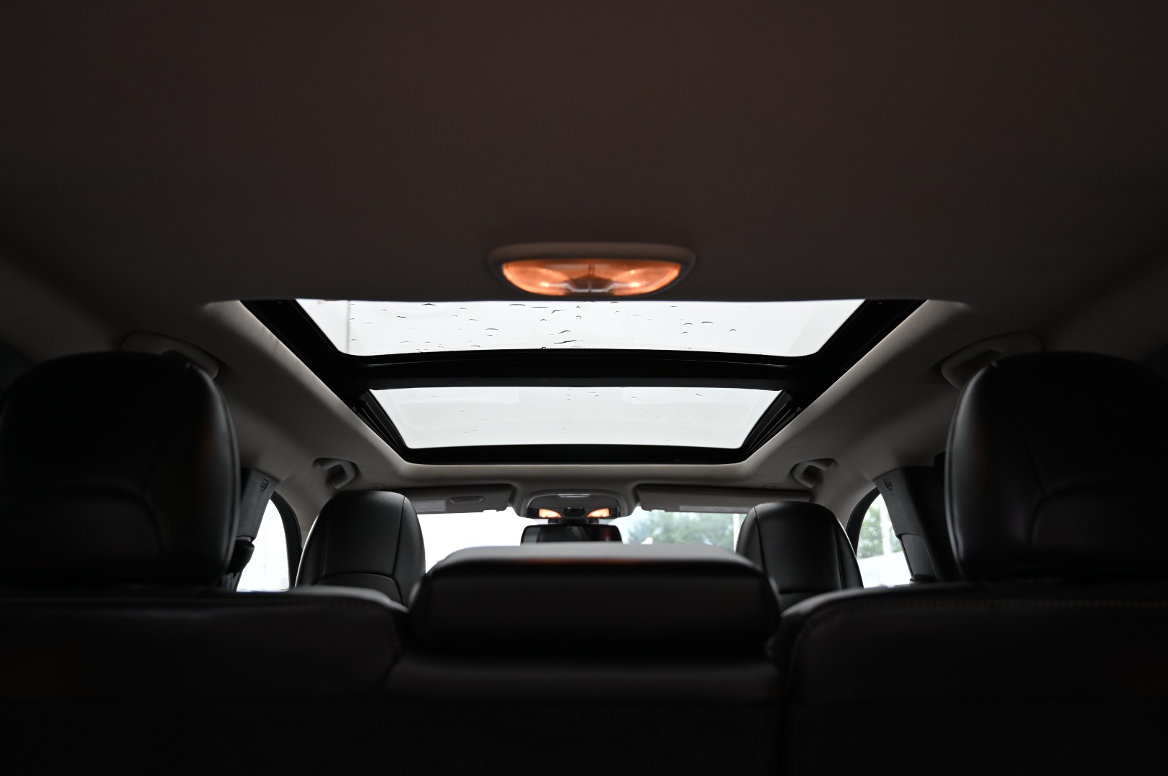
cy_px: 388
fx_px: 924
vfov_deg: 45.6
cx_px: 584
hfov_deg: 64.6
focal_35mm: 28
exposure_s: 1/200
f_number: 4
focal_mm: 28.5
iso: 400
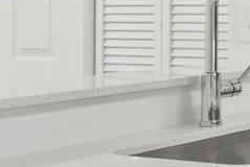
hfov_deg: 14.4
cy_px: -24
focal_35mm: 100
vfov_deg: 13.4
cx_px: 584
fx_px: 694
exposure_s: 1.3
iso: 100
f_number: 8
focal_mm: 10
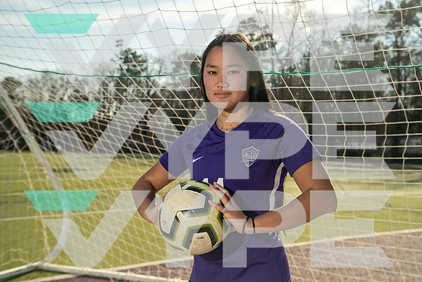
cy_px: 141
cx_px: 211
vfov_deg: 28.7
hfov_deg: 41.9
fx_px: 551
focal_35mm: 47
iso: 200
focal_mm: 47
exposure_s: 1/250
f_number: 5
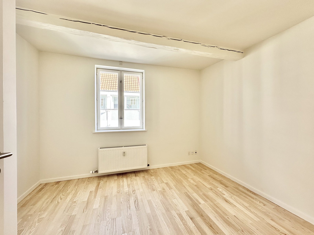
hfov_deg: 102.1
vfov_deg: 85.7
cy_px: 118
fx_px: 127
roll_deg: +0.0
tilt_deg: +0.1
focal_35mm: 14
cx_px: 157
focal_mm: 2.22
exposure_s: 1/102
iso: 40
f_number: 2.2
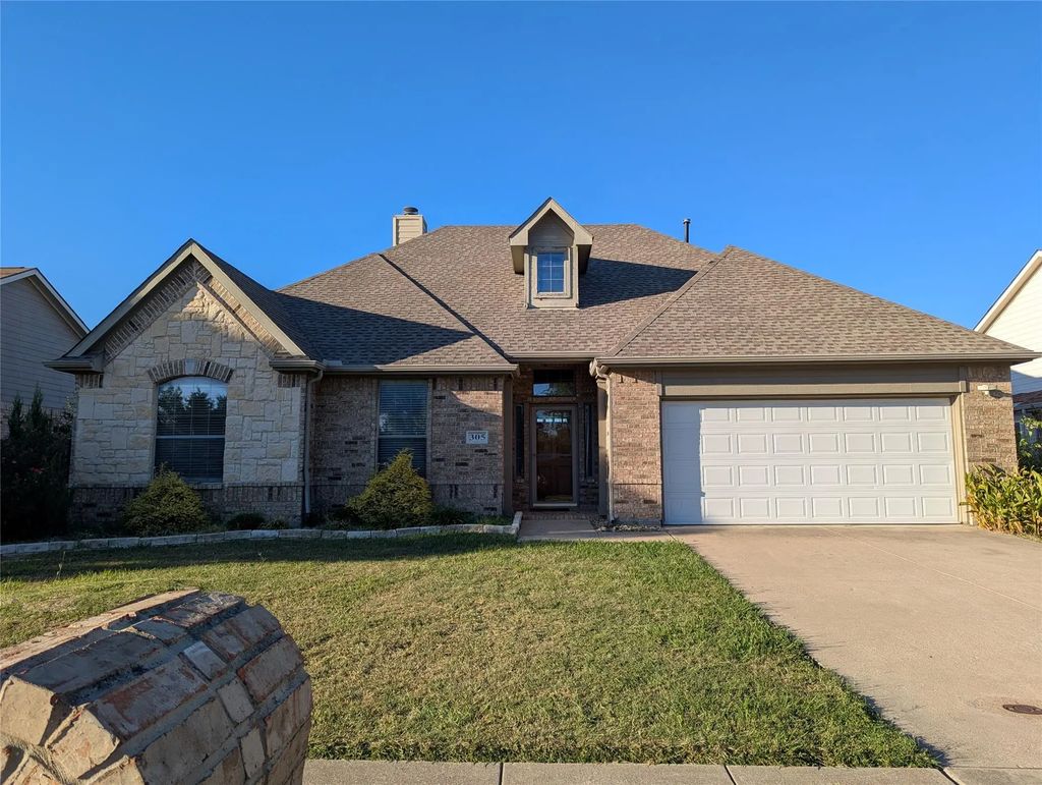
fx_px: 723
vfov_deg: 56.9
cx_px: 521
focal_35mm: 24
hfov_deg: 71.5
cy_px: 392
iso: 40
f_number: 1.85
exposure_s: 1/1192
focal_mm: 6.81
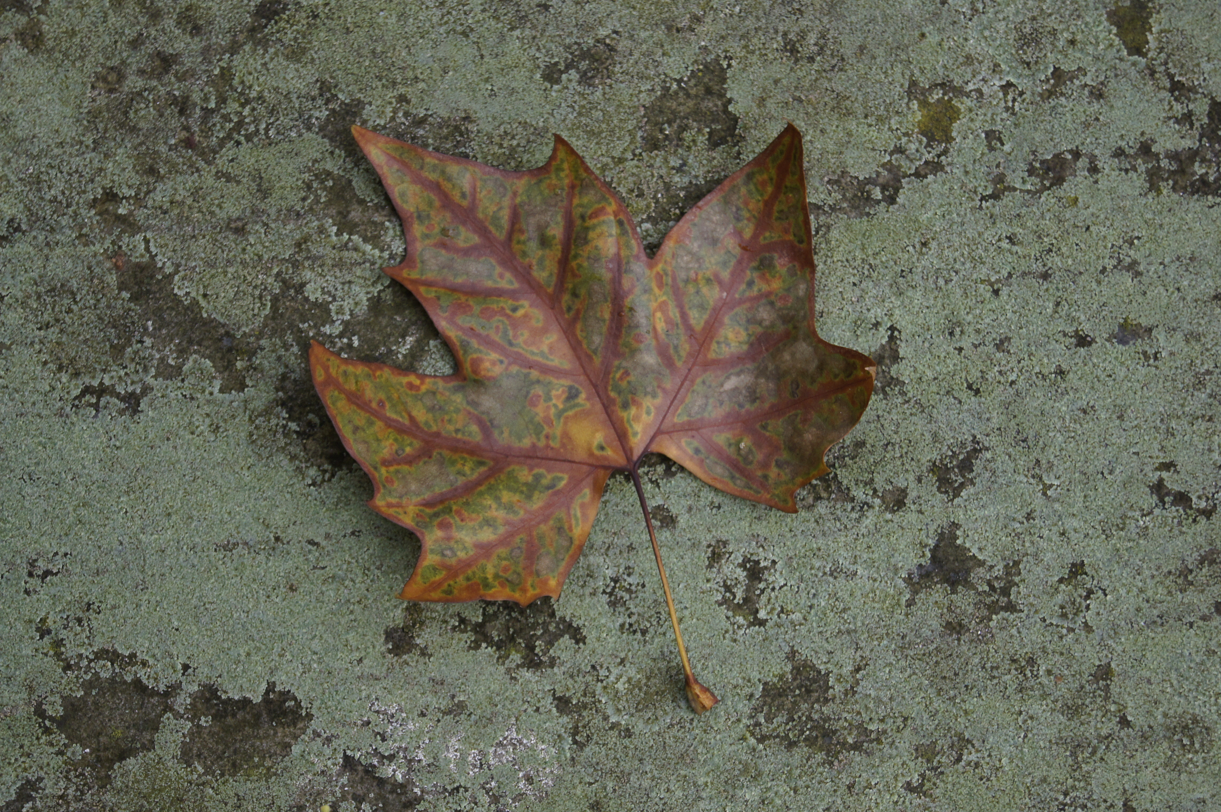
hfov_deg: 24.6
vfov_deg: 16.5
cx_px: 610
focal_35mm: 82
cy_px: 406
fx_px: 2796
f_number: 5.6
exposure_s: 1/800
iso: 800
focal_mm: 55
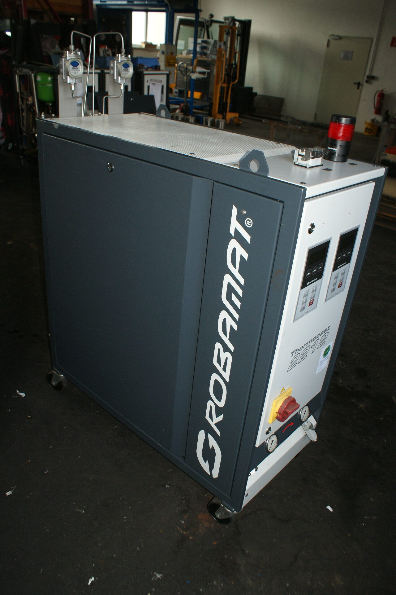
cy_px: 298
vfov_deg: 67.4
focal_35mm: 27
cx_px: 198
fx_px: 445
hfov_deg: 47.9
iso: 400
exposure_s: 1/60
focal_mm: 18
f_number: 5.6
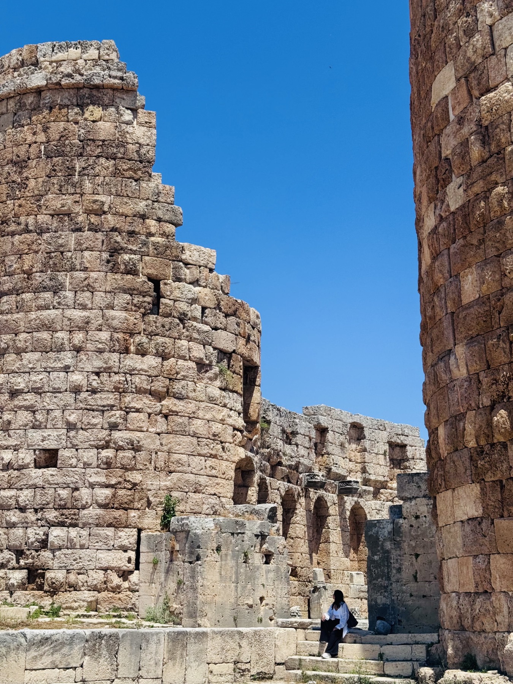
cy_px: 342
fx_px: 948
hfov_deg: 30.3
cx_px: 256
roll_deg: -0.4
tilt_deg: +14.6
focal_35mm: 48
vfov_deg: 39.7
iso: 80
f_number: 1.78
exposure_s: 1/6410
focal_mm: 6.76
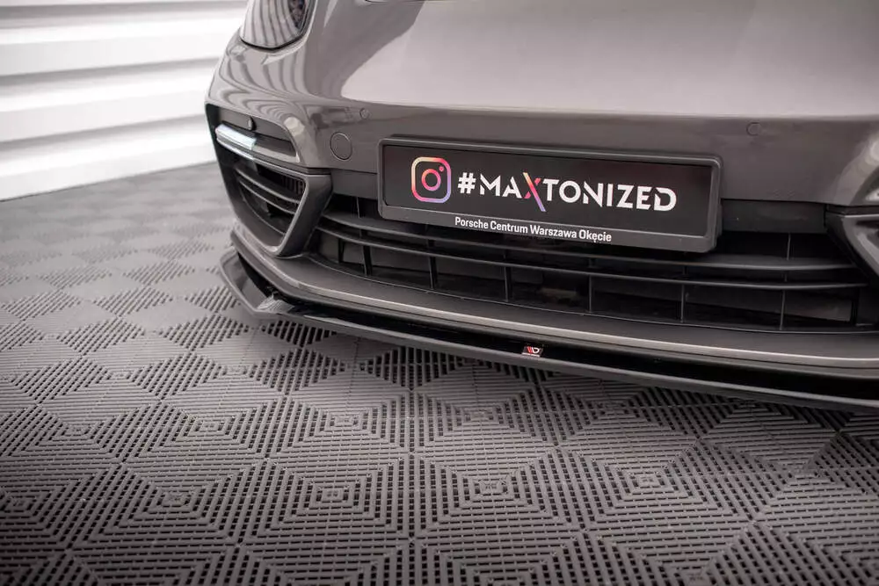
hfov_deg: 54.4
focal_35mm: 35
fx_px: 855
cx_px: 440
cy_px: 293
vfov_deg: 37.9
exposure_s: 1/100
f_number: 2.5
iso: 1250
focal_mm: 35
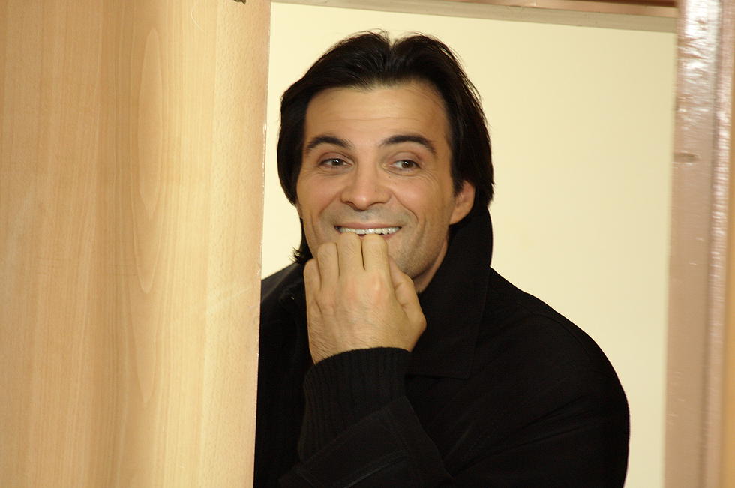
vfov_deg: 7.6
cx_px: 368
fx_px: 3671
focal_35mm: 180
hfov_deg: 11.4
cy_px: 244
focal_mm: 120
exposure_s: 1/20
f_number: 5.6
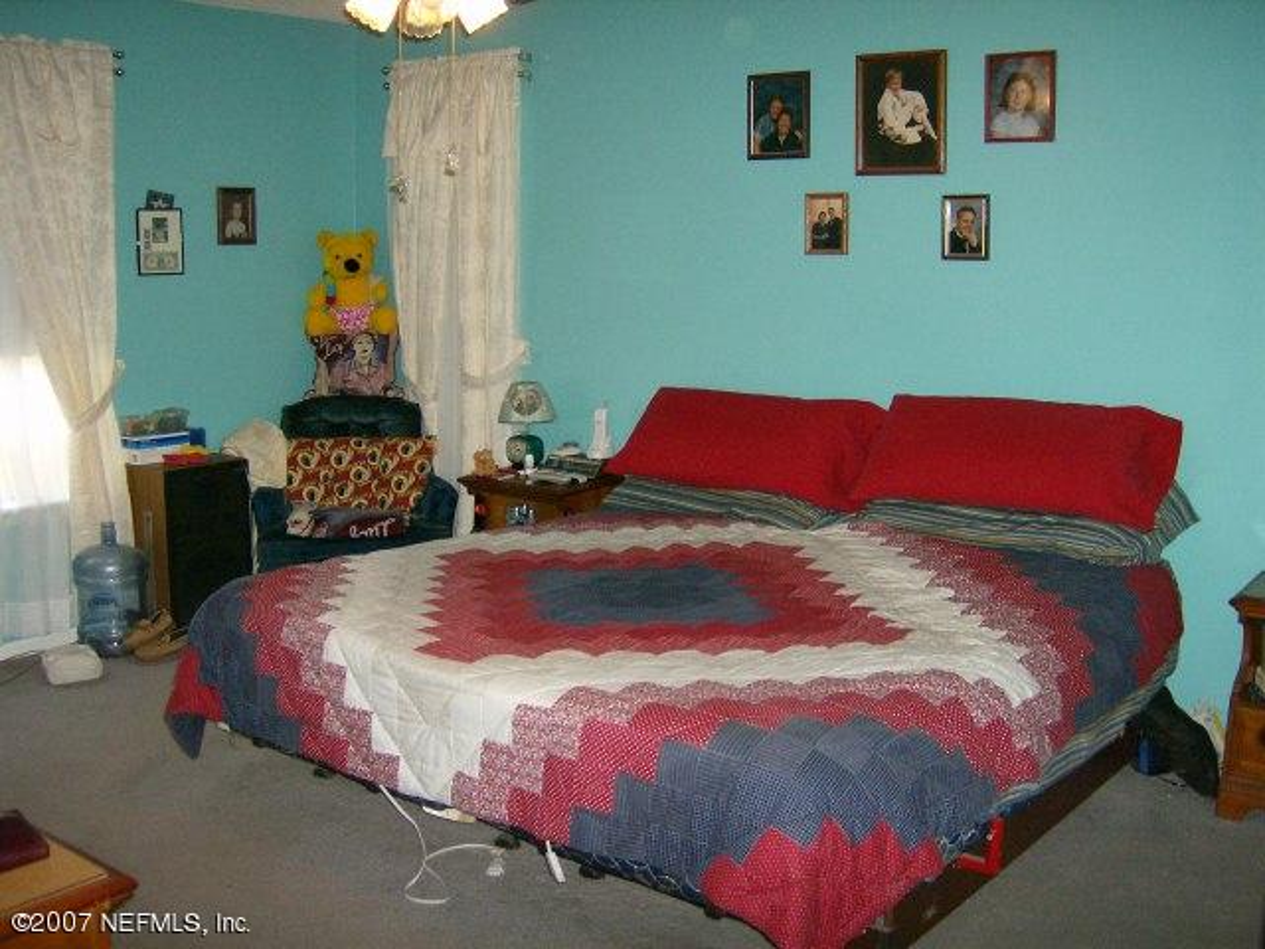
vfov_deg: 39.7
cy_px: 474
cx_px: 632
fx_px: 1316
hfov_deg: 51.4
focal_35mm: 36
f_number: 2.8
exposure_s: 1/60
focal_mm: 6
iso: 200
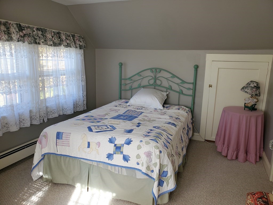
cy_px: 102
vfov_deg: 53.1
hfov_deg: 67.3
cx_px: 136
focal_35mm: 26
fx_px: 205
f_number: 2.4
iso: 125
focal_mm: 4.3
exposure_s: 1/120
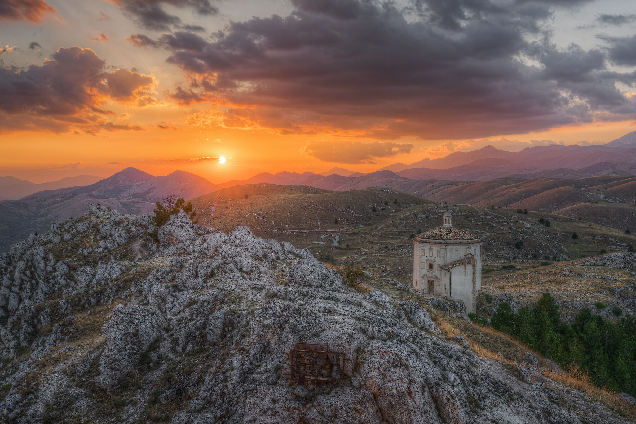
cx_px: 318
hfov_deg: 55.8
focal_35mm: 34
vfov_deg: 38.9
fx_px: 601
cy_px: 212
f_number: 11
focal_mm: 34
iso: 100
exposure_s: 1/30
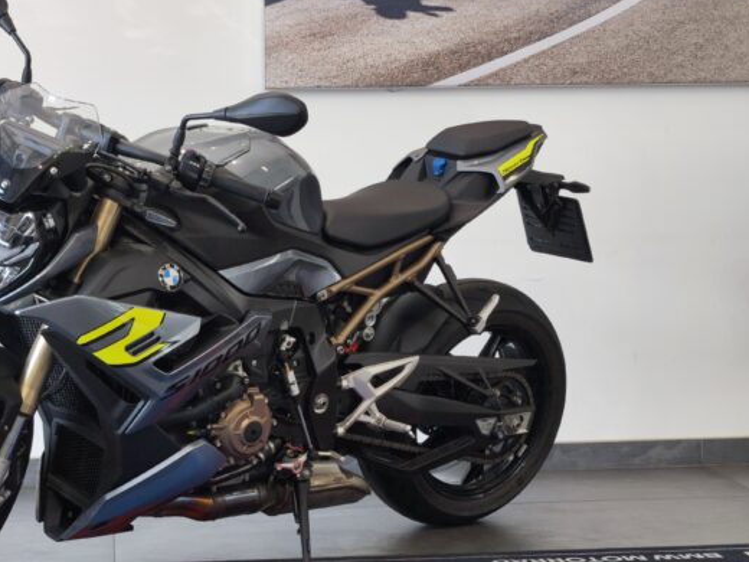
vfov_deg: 21.6
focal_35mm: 68
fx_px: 1471
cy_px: 354
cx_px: 226
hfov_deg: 28.3
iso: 50
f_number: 1.6
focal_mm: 6.57
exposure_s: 1/100
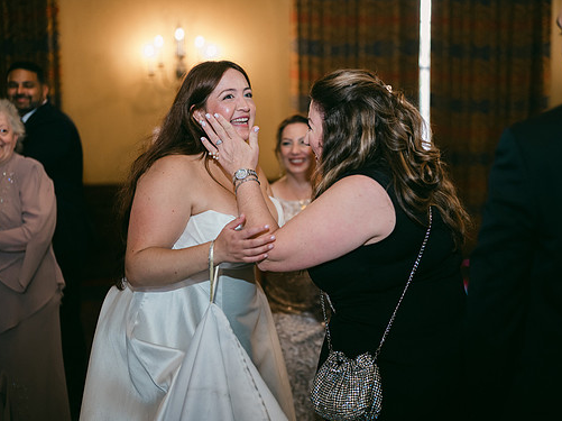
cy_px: 207
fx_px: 633
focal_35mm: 39
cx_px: 308
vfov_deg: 36.8
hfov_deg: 47.8
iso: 640
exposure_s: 1/125
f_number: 1.2
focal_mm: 35
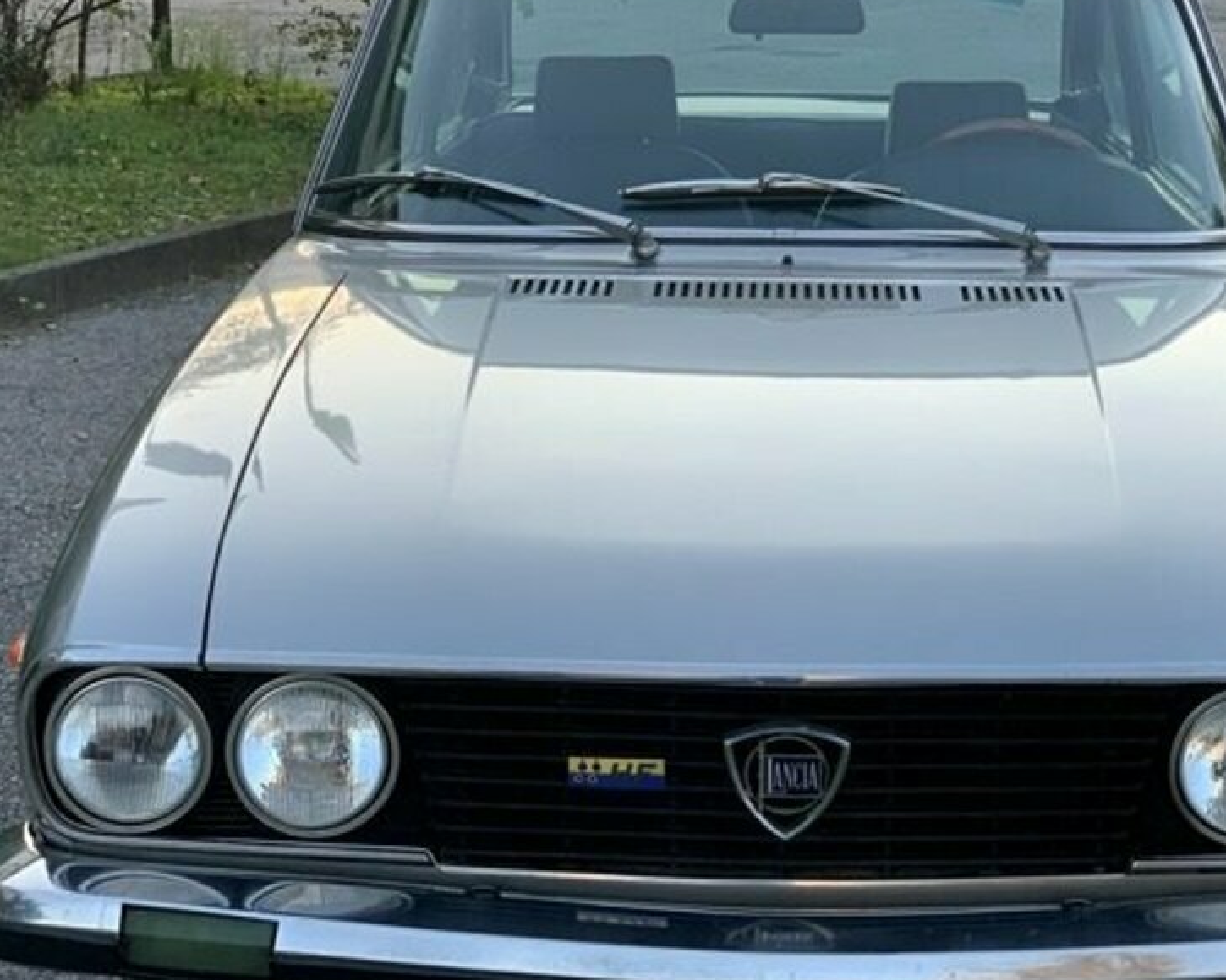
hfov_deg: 22.7
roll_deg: -1.1
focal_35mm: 84
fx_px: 3048
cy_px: 468
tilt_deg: -11.8
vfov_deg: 18.3
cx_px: 796
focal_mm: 6
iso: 16
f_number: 2.4
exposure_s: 1/122
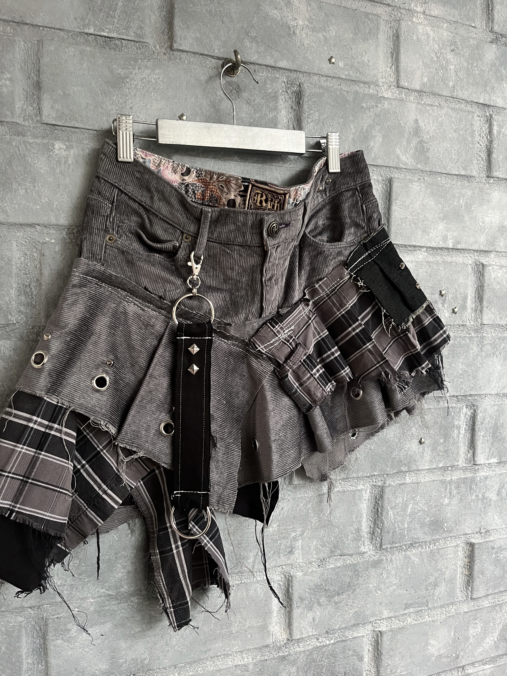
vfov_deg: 67.3
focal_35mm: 26
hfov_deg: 53.1
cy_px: 338
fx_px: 508
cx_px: 254
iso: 500
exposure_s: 1/53
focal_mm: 5.1
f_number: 1.6
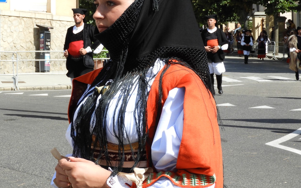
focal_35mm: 99
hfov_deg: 21.0
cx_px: 127
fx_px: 812
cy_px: 68
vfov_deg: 13.2
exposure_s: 1/500
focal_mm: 11.6
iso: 100
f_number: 4.2
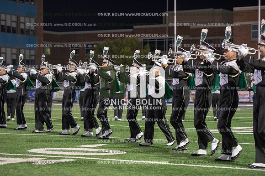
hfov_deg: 20.0
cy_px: 88
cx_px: 132
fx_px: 750
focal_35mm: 102
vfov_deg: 13.4
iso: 4000
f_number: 2.8
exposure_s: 1/250
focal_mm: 102
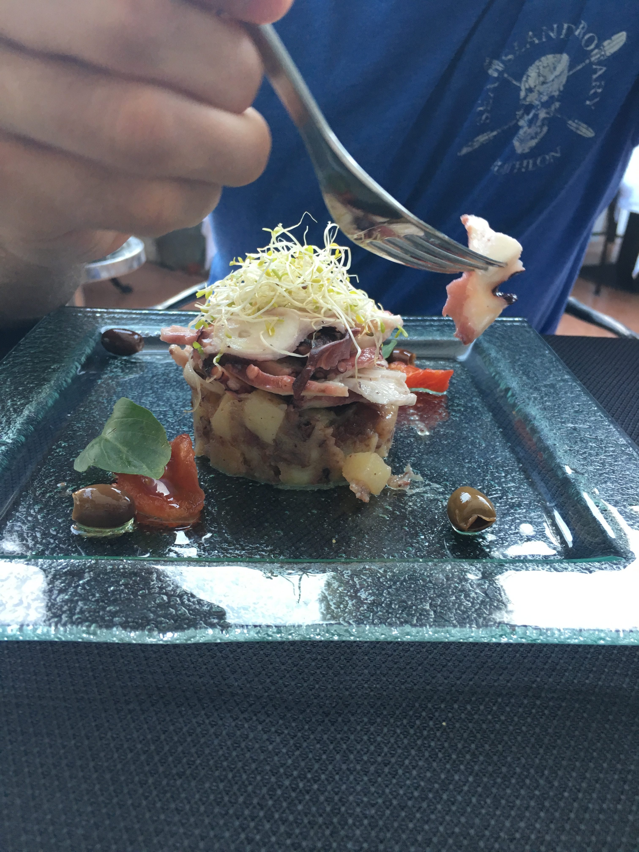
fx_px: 714
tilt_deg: -25.6
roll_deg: -1.9
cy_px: 426
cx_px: 320
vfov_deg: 61.7
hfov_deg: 48.2
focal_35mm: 29
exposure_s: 1/33
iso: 50
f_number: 2.2
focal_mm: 4.15
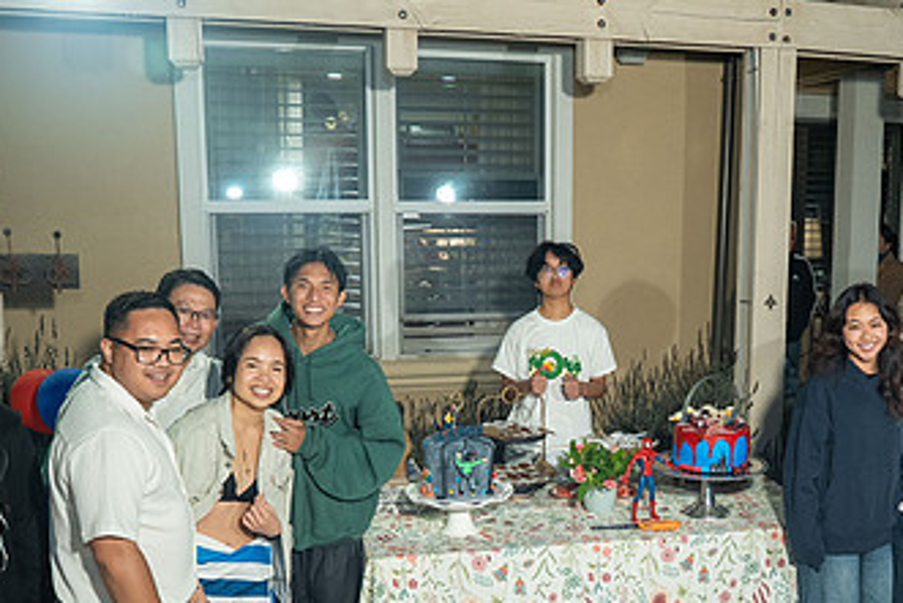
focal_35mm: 42
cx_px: 584
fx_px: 1054
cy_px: 435
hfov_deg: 45.8
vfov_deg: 31.5
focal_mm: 24
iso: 640
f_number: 2.8
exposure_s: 1/160
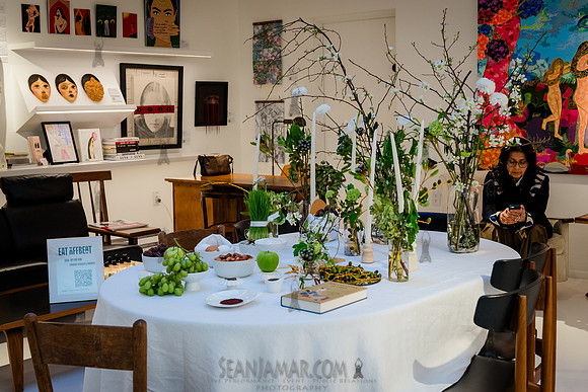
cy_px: 199
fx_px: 772
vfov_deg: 28.5
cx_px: 295
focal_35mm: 47
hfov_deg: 41.7
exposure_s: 1/250
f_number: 4.5
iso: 1600
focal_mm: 40
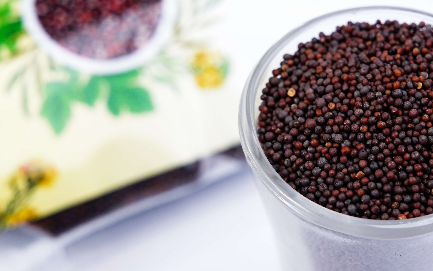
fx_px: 1475
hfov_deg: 16.6
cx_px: 306
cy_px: 84
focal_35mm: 125
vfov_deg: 10.5
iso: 500
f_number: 10
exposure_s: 1/125
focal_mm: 70
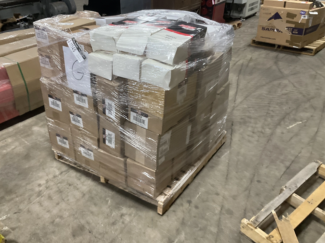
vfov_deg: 44.1
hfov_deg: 56.7
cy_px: 112
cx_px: 149
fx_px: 300
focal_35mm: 32
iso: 250
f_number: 1.8
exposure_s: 1/60
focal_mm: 3
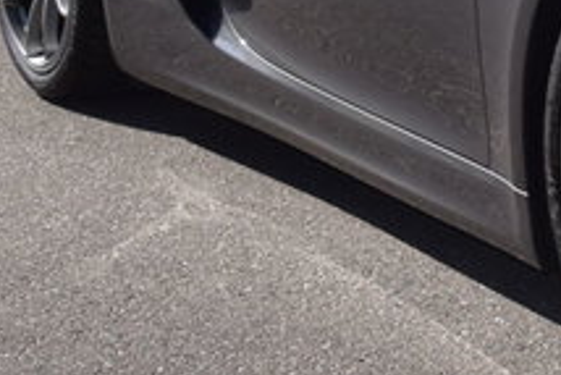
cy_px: -83
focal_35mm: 150
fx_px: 2345
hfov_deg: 12.6
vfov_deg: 9.0
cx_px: 946
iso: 100
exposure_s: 1/200
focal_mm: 21
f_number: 9
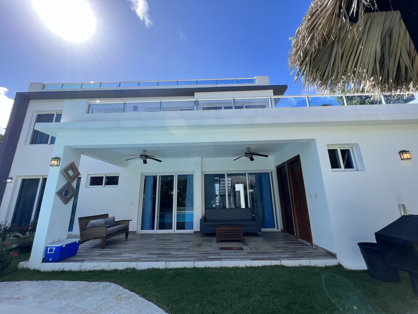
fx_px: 157
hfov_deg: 106.2
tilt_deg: +17.5
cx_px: 209
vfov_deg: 89.9
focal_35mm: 13
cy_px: 157
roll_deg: -0.9
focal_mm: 1.57
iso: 32
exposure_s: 1/827
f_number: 1.8
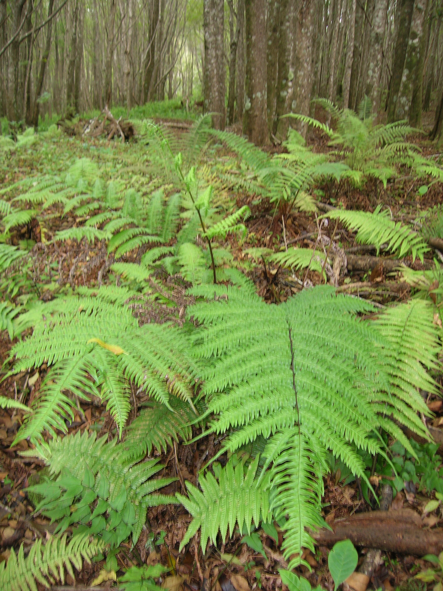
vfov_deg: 54.0
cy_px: 296
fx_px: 580
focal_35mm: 34
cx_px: 222
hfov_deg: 41.8
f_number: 2.9
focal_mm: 5.7
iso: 50
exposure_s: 1/30
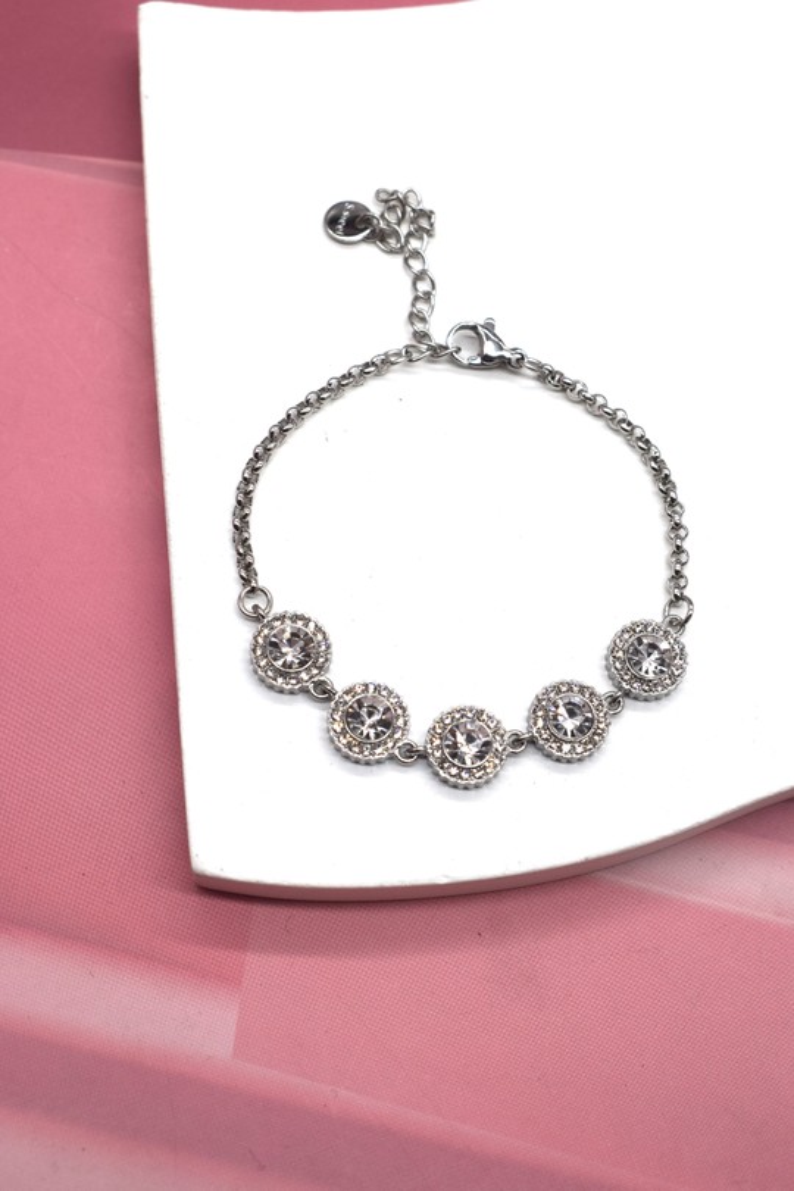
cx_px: 397
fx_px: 1886
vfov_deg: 35.1
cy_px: 596
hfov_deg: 23.8
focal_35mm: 57
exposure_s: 1/250
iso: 220
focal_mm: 38
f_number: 8
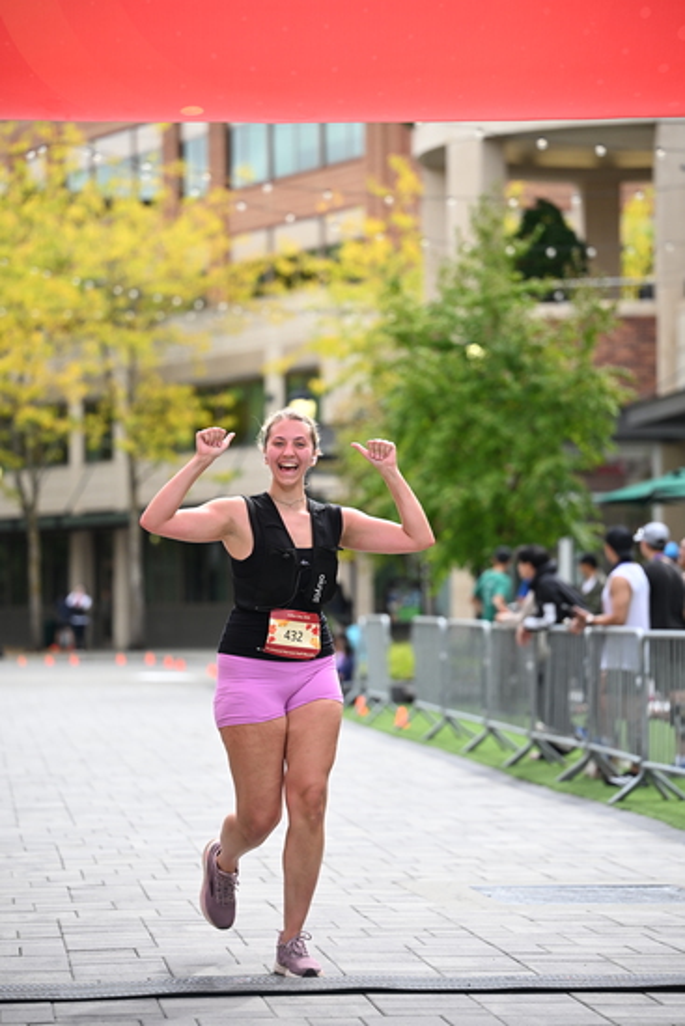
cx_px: 342
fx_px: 3280
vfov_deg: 17.8
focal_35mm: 115
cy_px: 513
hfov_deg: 11.9
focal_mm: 115
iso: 640
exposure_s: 1/2500
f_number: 2.8
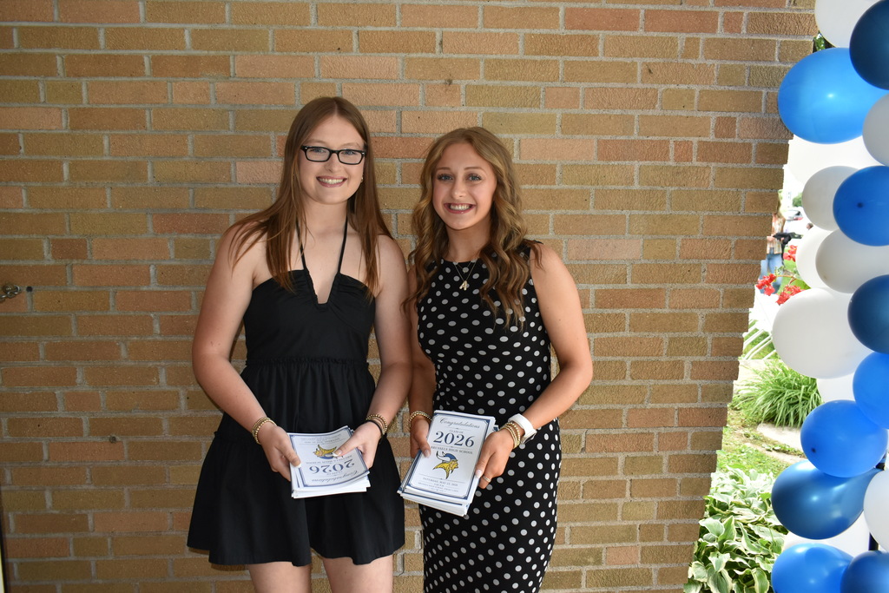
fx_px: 741
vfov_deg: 43.6
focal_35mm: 30
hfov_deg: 61.9
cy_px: 296
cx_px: 444
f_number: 5
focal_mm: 20
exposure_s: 1/200
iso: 360
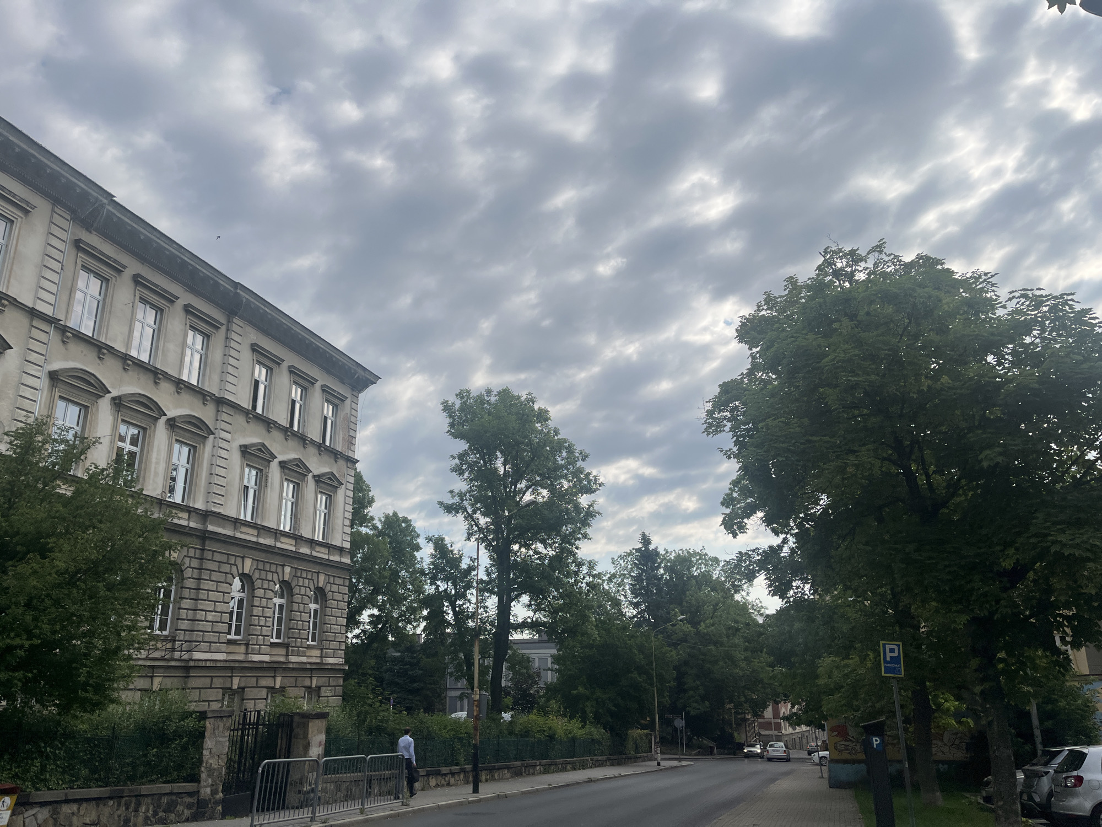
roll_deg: +1.4
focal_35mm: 26
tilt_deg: +18.2
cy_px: 414
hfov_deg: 67.3
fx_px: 828
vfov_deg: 53.1
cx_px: 551
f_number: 1.6
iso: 50
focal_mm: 5.1
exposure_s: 1/5848
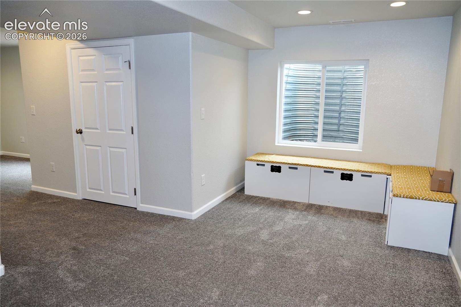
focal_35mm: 27
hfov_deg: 67.4
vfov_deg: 47.9
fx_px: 346
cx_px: 230
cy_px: 154
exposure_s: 1/50
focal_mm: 18
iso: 320
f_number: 4.5
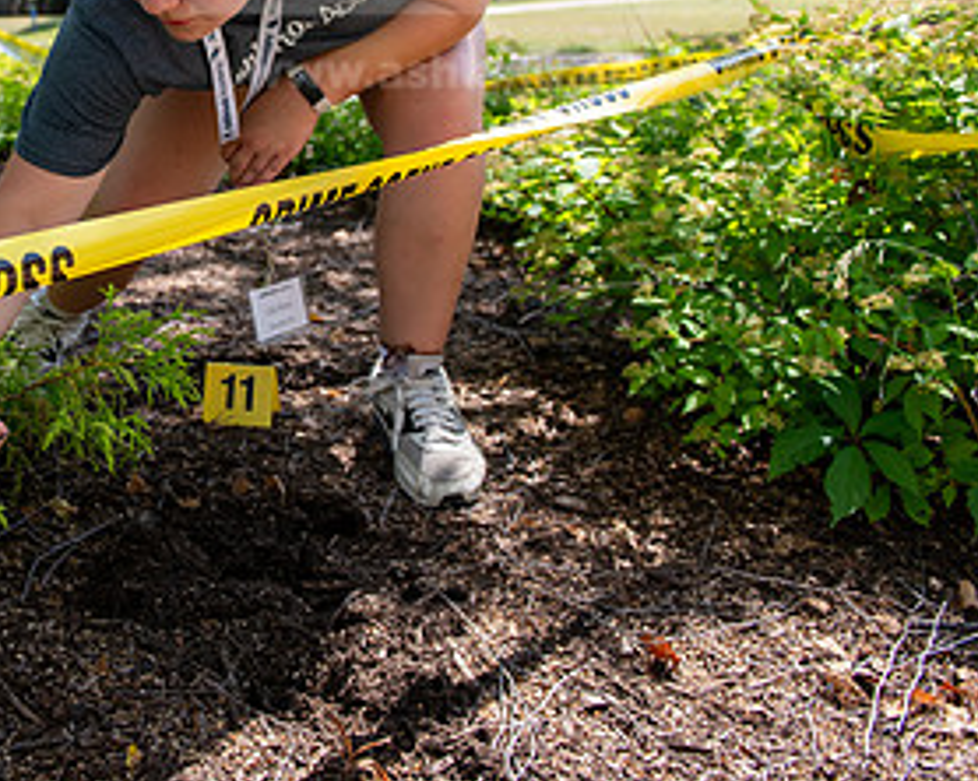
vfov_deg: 31.2
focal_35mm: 47
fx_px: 1359
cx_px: 84
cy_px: 146
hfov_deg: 36.9
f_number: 3.5
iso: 160
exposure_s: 1/400
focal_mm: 24
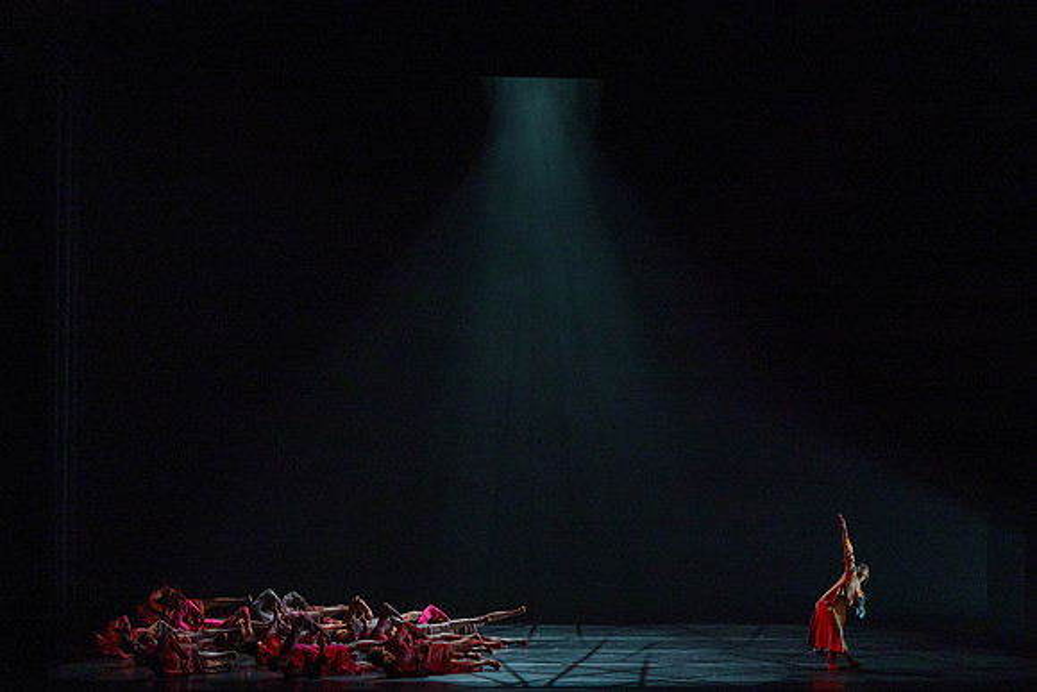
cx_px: 518
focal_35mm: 100
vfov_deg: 13.7
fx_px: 2881
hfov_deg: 20.4
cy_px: 346
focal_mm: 100
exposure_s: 1/250
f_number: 5.6
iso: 5000
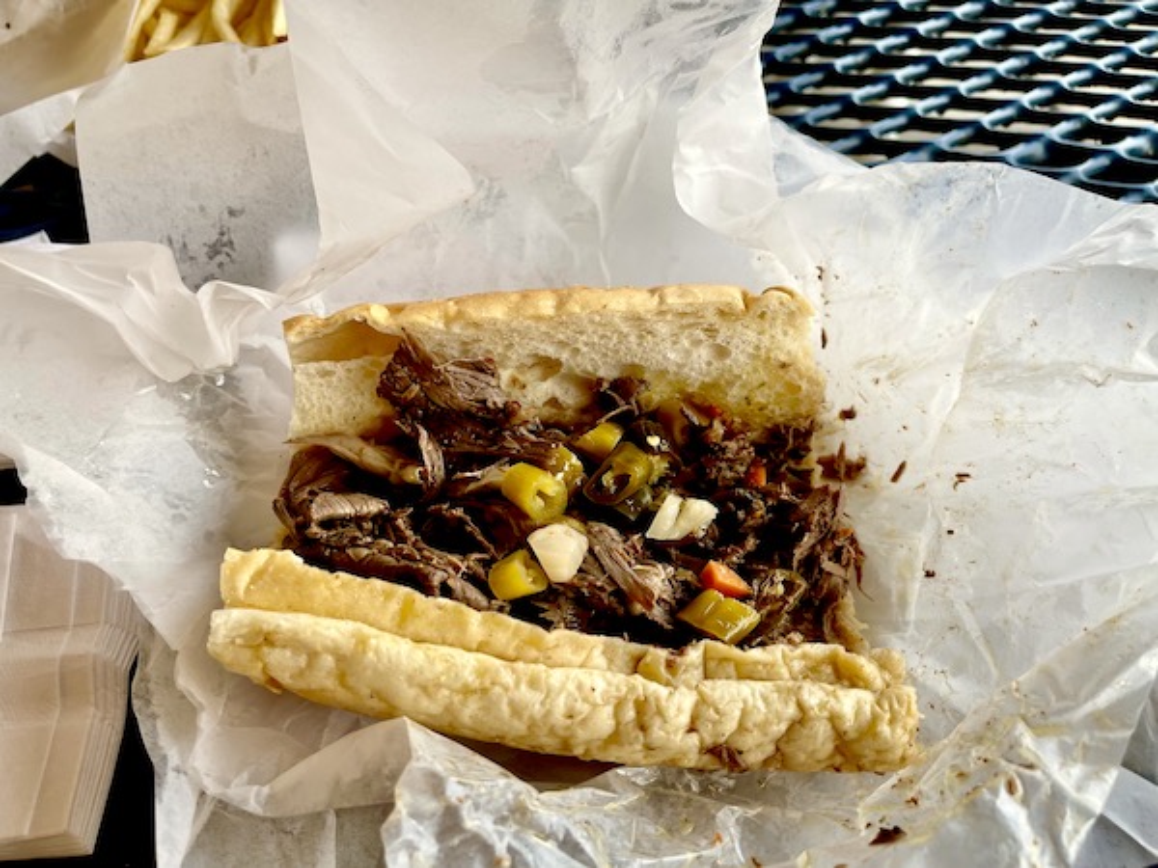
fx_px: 870
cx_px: 579
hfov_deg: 67.3
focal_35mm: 26
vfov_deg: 53.1
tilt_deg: -53.0
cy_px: 434
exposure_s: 1/676
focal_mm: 5.1
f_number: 1.6
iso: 32
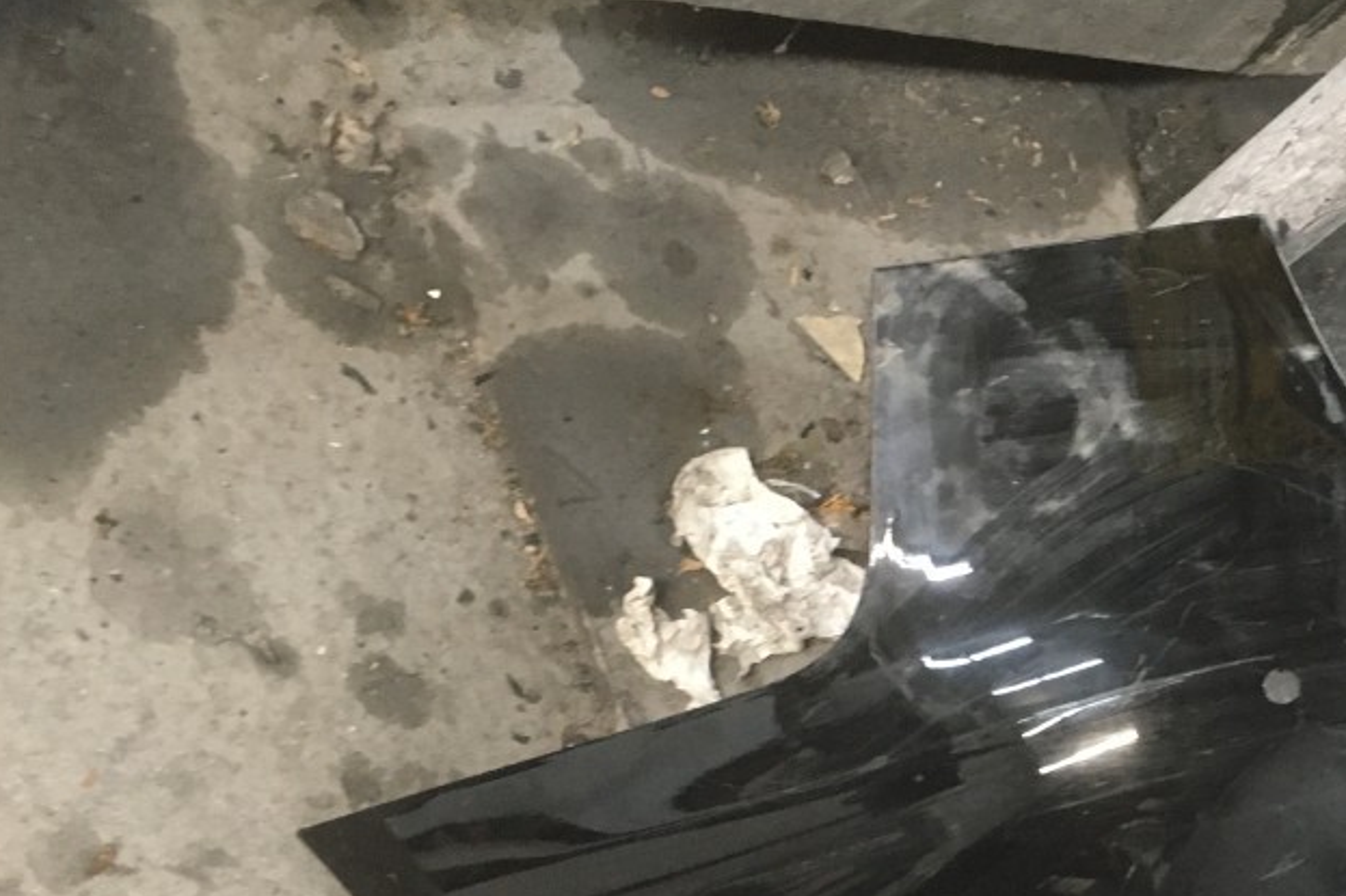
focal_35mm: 62
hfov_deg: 31.2
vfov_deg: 21.4
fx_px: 2317
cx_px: 1165
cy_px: 803
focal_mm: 4.15
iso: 200
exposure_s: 1/17
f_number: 2.2
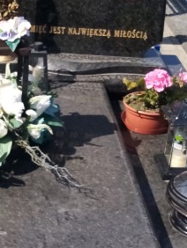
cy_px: 120
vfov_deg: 32.7
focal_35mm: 59
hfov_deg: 24.0
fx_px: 424
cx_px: 10
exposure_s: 1/1182
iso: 109
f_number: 1.8
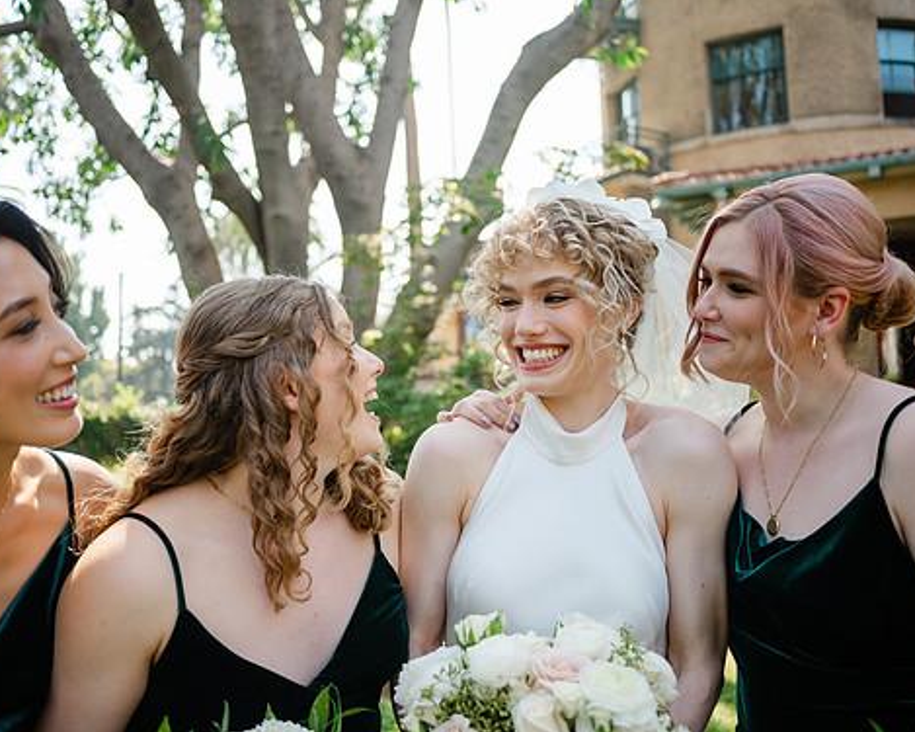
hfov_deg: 52.8
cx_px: 479
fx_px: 921
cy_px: 344
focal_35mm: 34
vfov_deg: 43.3
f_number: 2.8
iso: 100
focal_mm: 28
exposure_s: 1/500
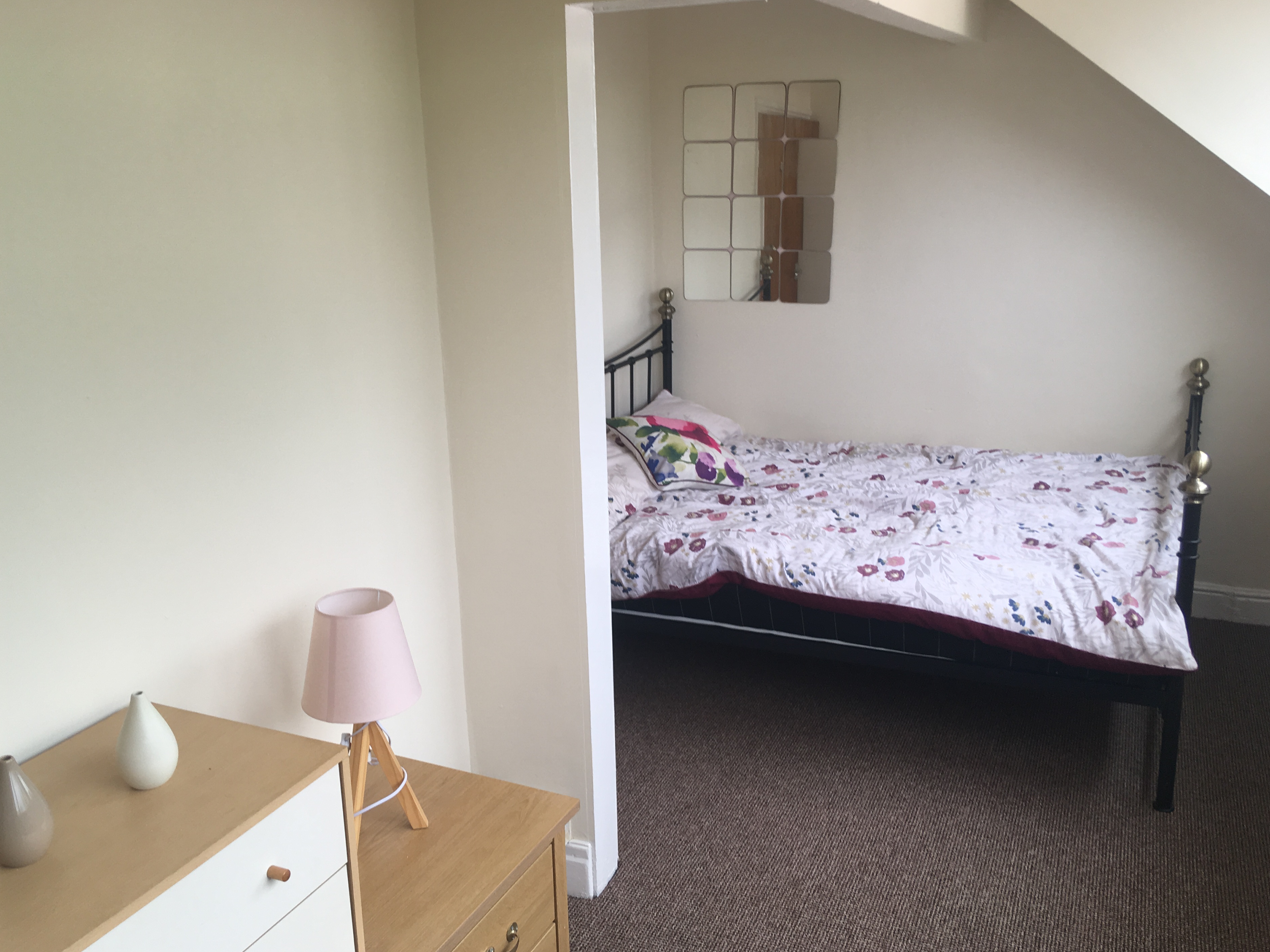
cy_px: 492
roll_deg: +2.1
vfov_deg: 45.4
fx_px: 1137
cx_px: 611
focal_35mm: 31
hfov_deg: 58.3
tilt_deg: -16.5
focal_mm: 4.15
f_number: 2.2
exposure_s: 1/50
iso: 25
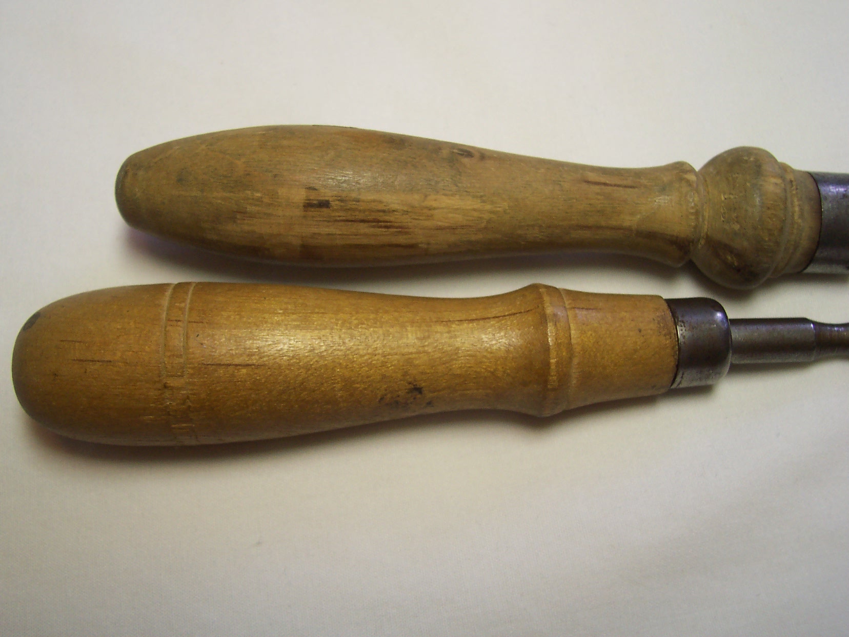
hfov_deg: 50.1
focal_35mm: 37
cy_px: 318
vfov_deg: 38.7
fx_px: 907
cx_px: 424
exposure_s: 1/60
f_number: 2.8
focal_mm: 5.6
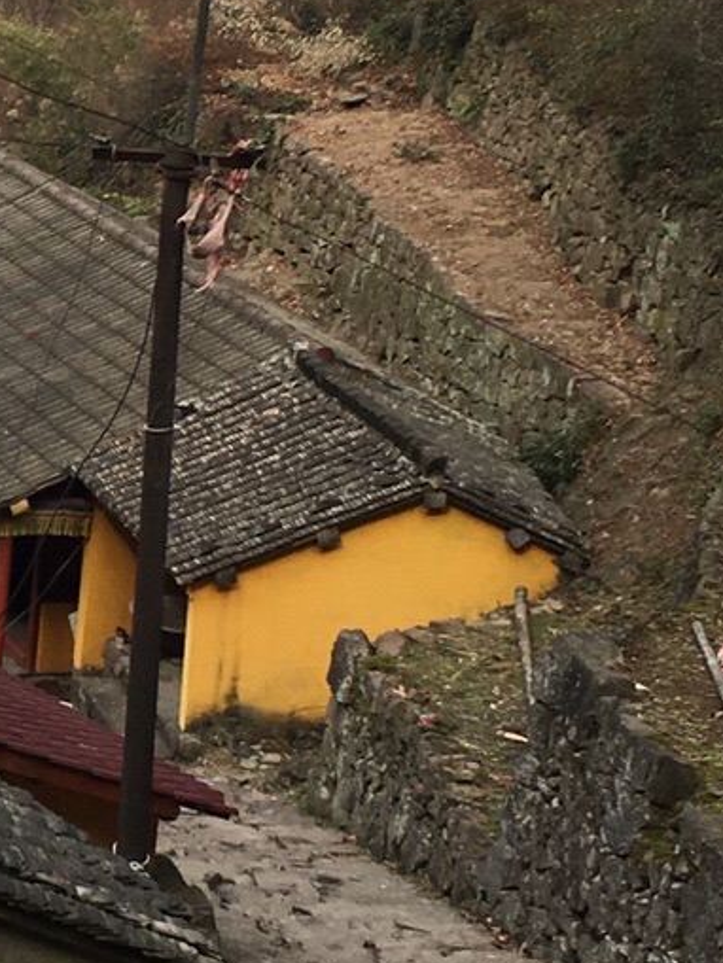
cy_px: 263
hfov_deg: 12.3
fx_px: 3173
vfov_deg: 17.2
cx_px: -390
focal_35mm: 114
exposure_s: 1/950
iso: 25
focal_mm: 4.15
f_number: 2.2
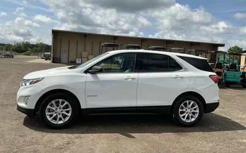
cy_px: 63
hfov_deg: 62.9
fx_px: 201
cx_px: 122
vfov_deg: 41.6
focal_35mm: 30
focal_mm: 3
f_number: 1.8
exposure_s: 1/3322
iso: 25
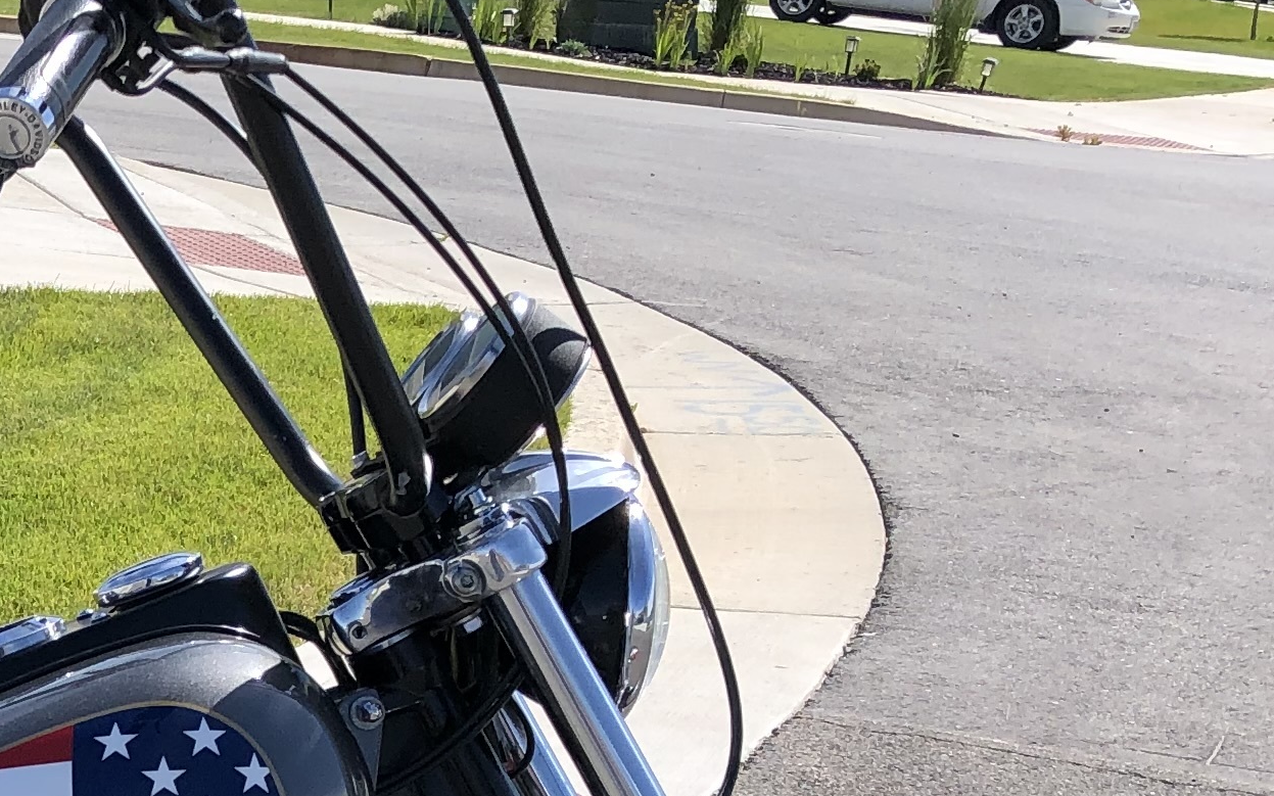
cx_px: -411
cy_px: 1032
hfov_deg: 19.8
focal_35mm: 96
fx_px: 3333
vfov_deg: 13.2
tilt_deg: -17.3
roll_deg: -4.0
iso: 20
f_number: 1.8
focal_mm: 4
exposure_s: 1/1548
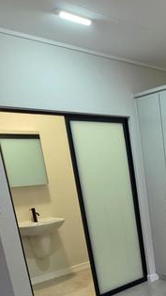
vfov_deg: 52.2
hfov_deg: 26.4
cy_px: 231
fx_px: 282
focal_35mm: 36
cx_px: 231
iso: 250
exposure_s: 1/100
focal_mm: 2.2
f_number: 1.9
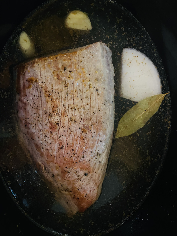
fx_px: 177
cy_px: 118
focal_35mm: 26
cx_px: 88
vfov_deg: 67.3
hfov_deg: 53.1
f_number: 1.8
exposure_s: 1/30
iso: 1000
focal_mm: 4.25
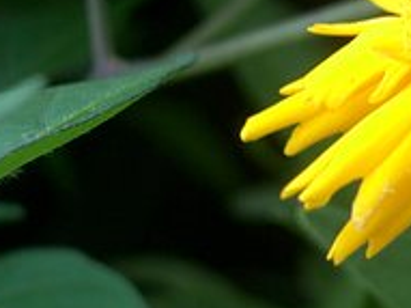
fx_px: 1970
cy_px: 54
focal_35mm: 166
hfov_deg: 11.7
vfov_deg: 8.9
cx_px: 486
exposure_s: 1/60
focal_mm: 10.2
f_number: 3.5
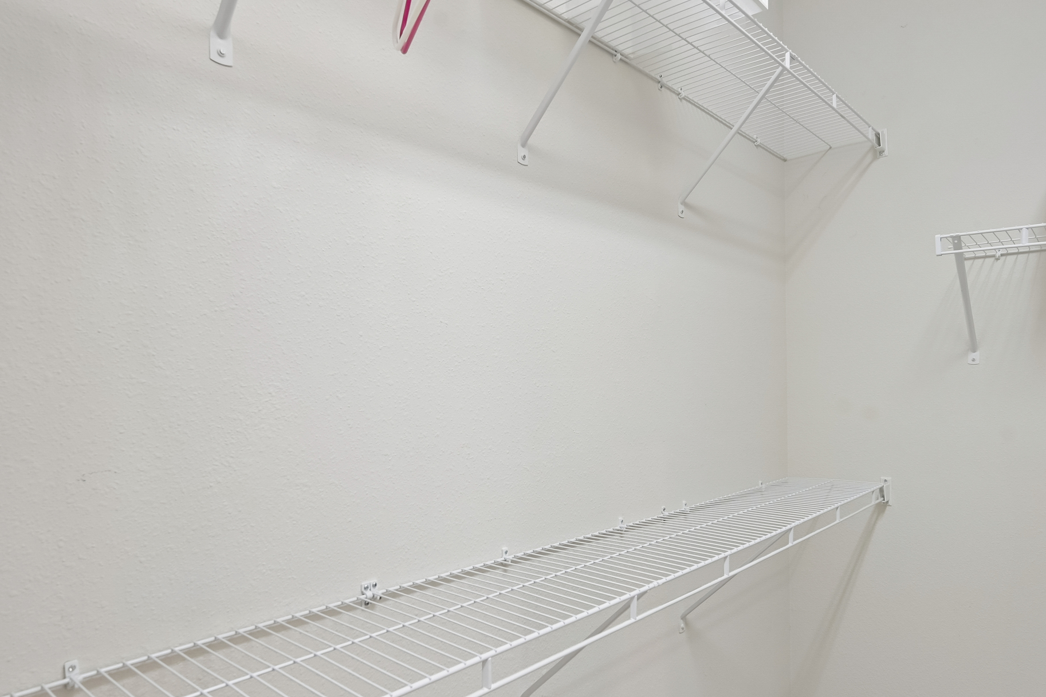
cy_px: 381
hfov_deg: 76.0
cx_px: 560
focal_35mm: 23
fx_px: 668
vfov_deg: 55.0
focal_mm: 14
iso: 400
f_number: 8
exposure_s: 1/20
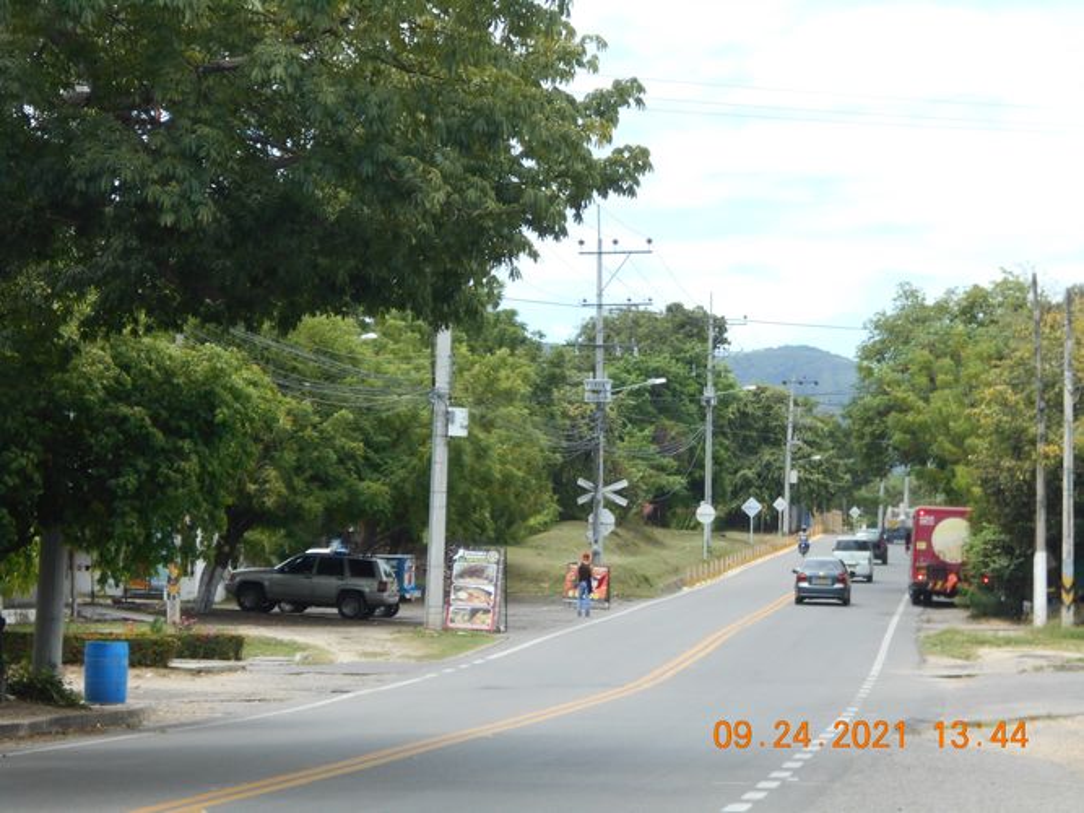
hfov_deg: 17.4
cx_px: 542
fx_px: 3538
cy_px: 406
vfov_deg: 13.1
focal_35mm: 113
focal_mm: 20.1
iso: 80
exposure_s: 1/160
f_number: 6
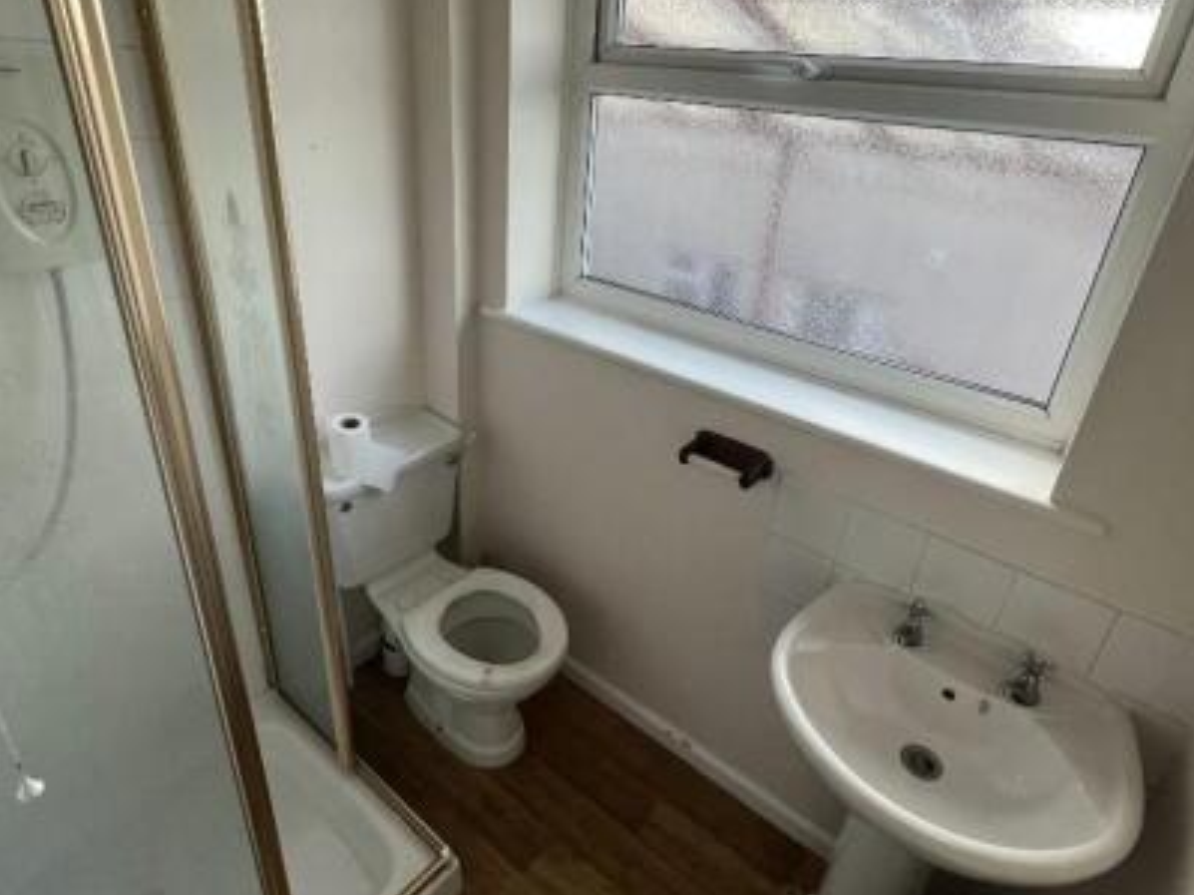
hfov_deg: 84.7
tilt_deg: -25.7
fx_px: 655
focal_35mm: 19
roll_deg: -3.9
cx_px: 606
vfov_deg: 68.5
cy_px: 400
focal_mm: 1.57
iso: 80
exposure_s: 1/99
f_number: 1.8
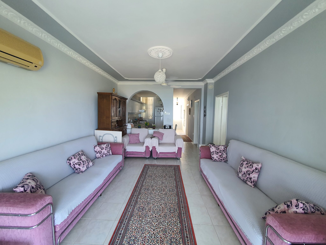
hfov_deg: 106.2
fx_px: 122
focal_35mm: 13
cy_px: 122
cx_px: 163
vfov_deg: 89.9
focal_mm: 1.8
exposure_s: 1/50
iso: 160
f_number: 2.2
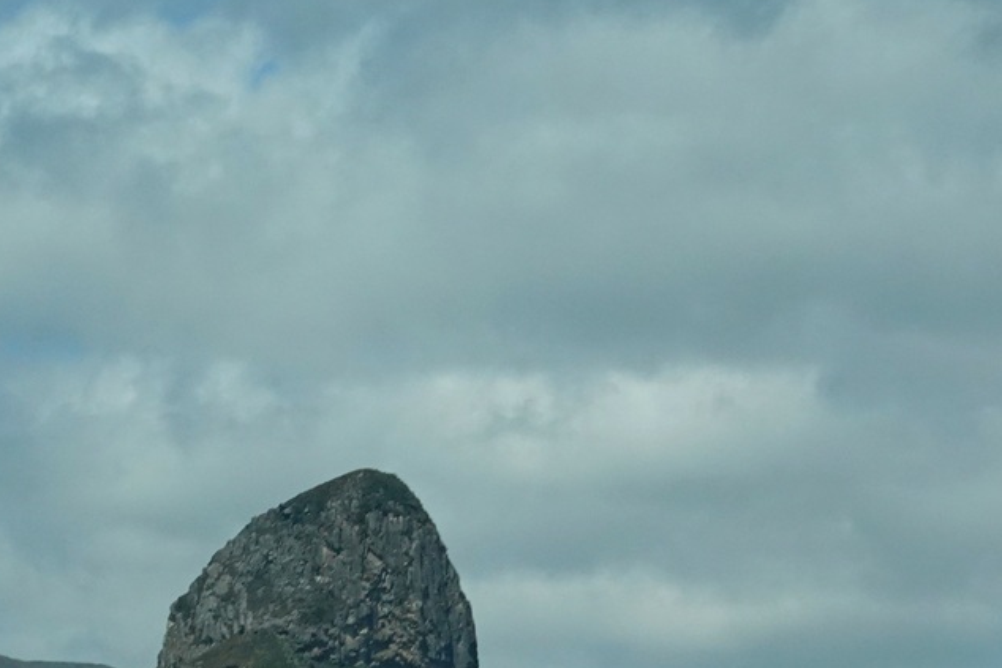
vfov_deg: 4.9
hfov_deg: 7.3
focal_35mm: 280
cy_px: 759
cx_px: 43
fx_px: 7795
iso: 500
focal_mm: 40.73
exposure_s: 1/320
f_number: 11
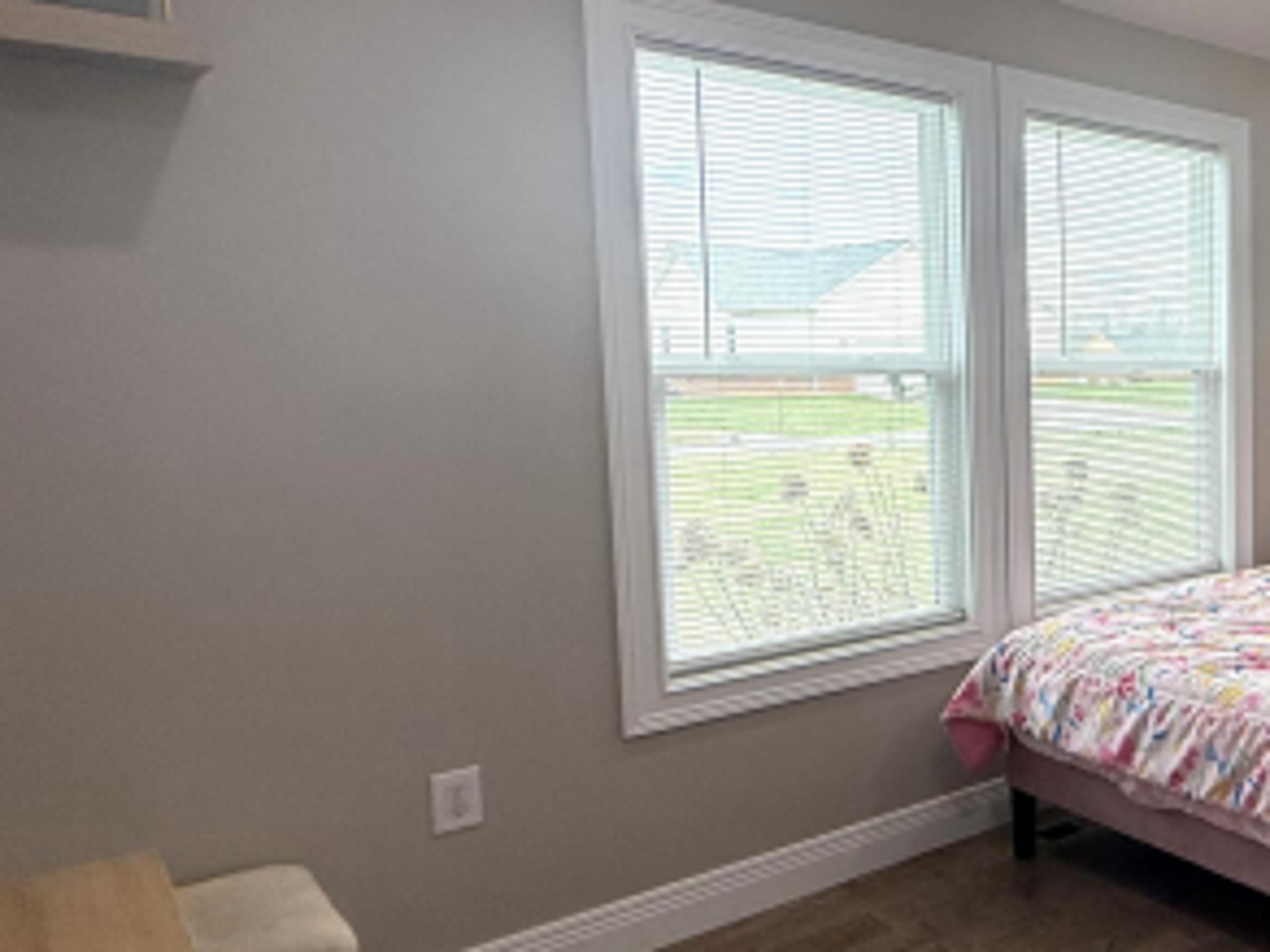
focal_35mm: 32
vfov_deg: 44.1
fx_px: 1174
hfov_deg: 42.4
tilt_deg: -3.9
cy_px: 443
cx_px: 1446
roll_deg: -0.5
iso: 100
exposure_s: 1/120
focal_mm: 2.22
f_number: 2.2
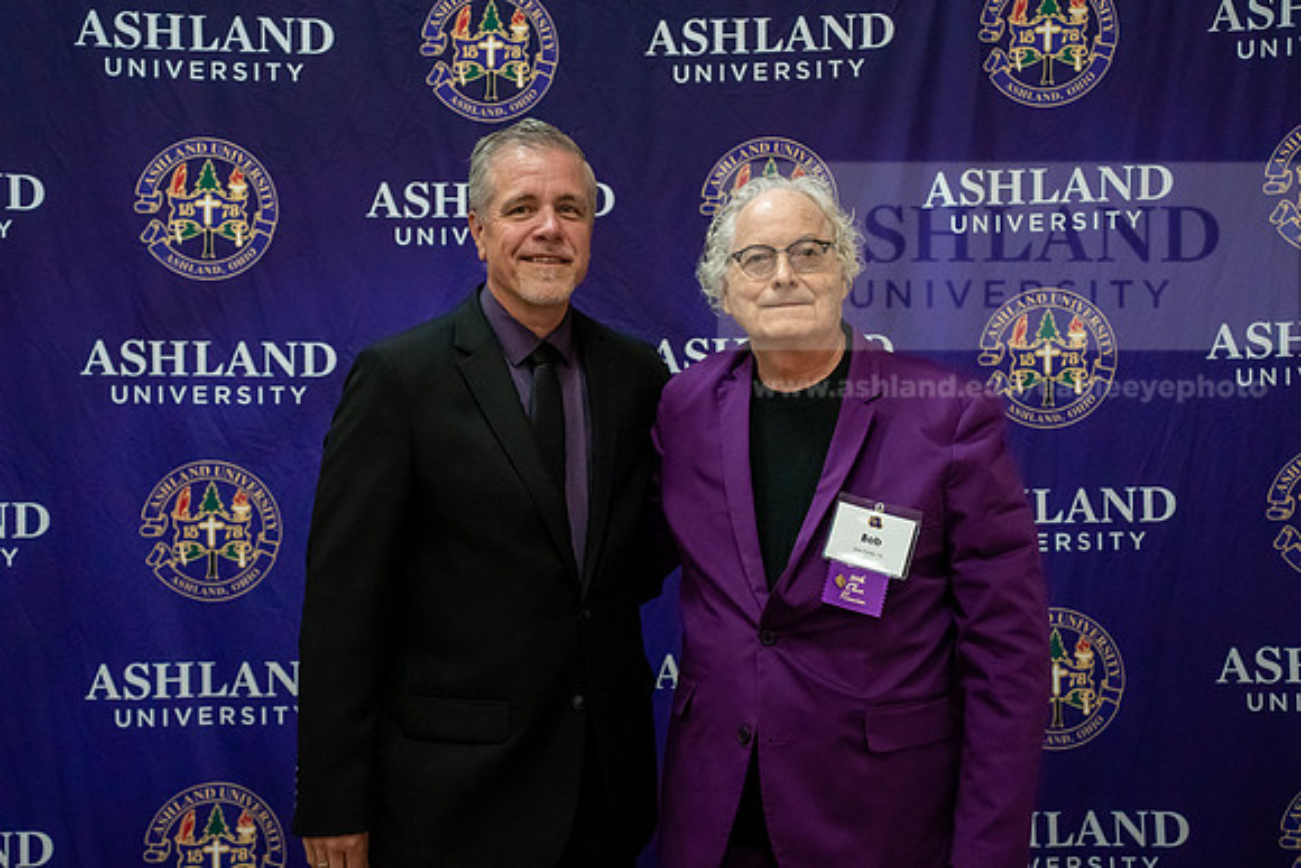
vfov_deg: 25.5
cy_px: 447
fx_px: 1916
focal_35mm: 53
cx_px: 599
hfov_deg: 37.5
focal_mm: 49
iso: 5000
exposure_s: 1/400
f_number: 2.8
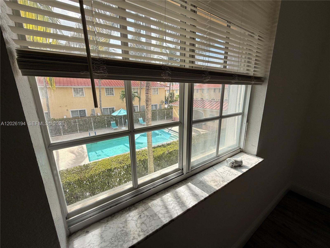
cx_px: 165
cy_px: 124
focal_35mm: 14
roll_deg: -0.9
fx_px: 133
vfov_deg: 85.7
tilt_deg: -13.4
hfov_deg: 102.1
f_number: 2.2
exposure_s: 1/760
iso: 50
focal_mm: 2.22
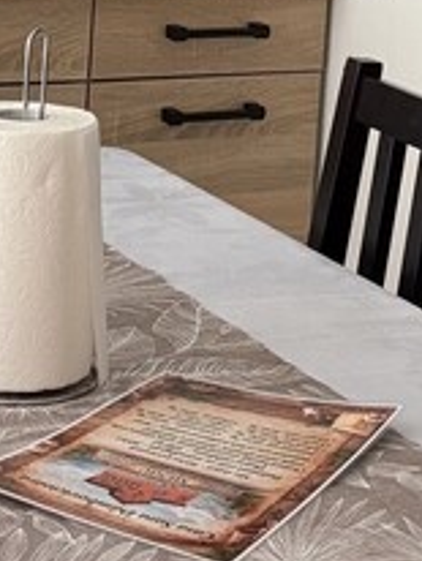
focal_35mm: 129
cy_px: -84
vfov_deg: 14.8
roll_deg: -4.3
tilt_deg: -7.1
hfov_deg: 11.5
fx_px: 2093
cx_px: 275
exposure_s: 1/60
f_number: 1.6
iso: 320
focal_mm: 5.96
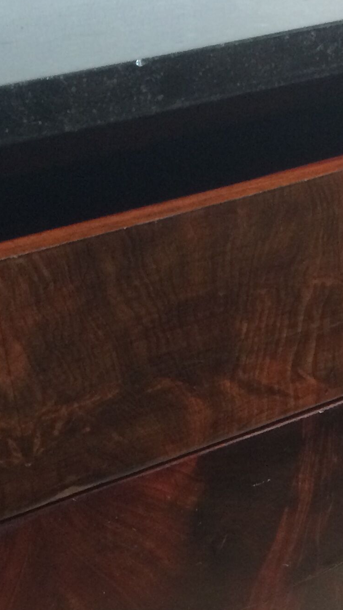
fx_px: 1261
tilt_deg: -30.7
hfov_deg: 15.3
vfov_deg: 26.2
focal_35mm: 78
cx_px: 297
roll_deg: +5.3
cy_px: 556
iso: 200
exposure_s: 1/33
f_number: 2.2
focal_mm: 4.15
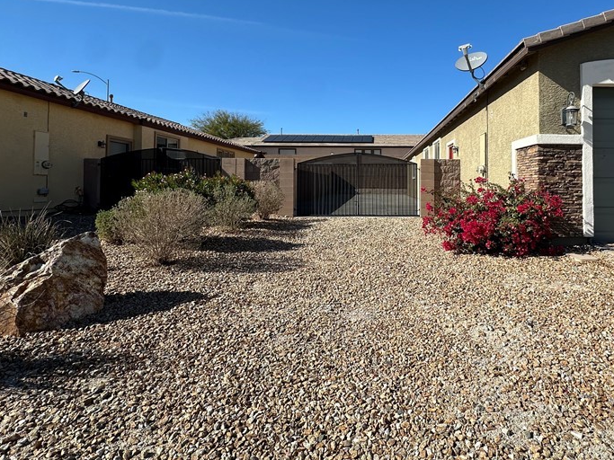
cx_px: 379
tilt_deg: +0.4
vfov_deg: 62.7
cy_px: 177
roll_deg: +0.0
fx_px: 372
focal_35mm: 21
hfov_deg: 77.7
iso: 50
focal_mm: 2.22
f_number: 2.2
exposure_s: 1/2174
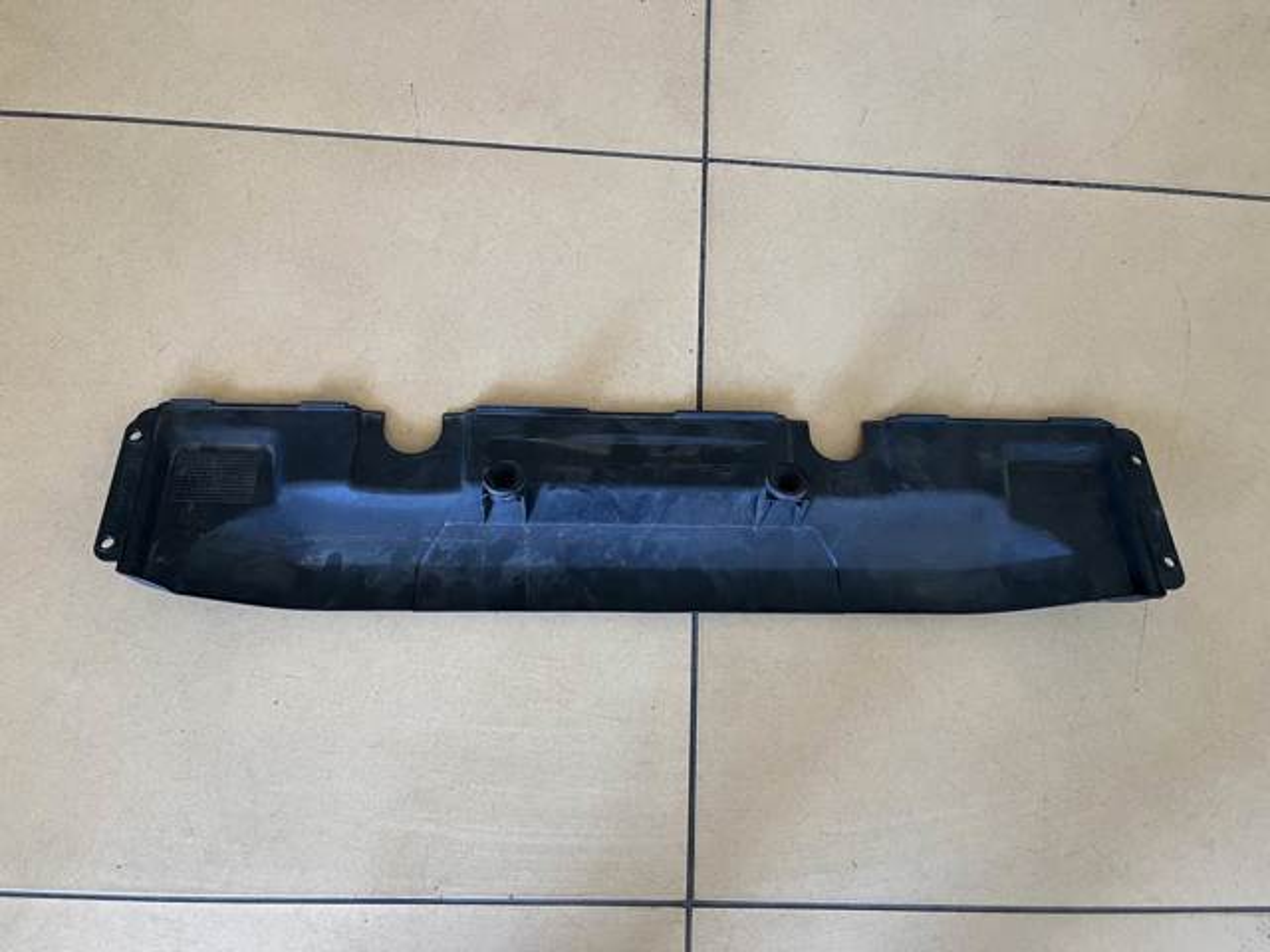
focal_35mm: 26
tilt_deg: -80.7
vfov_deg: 53.1
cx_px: 635
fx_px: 954
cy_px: 476
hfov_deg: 67.3
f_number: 1.6
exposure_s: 1/50
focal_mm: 5.1
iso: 125
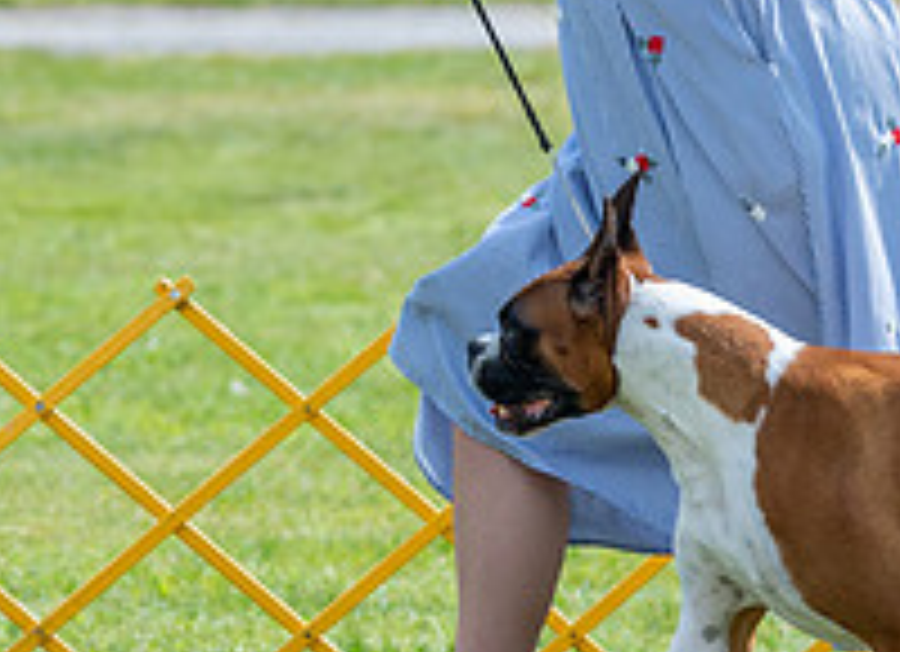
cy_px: 130
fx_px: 14413
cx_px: 287
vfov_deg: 2.6
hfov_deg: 3.6
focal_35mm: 561
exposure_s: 1/1600
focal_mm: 154
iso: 400
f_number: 5
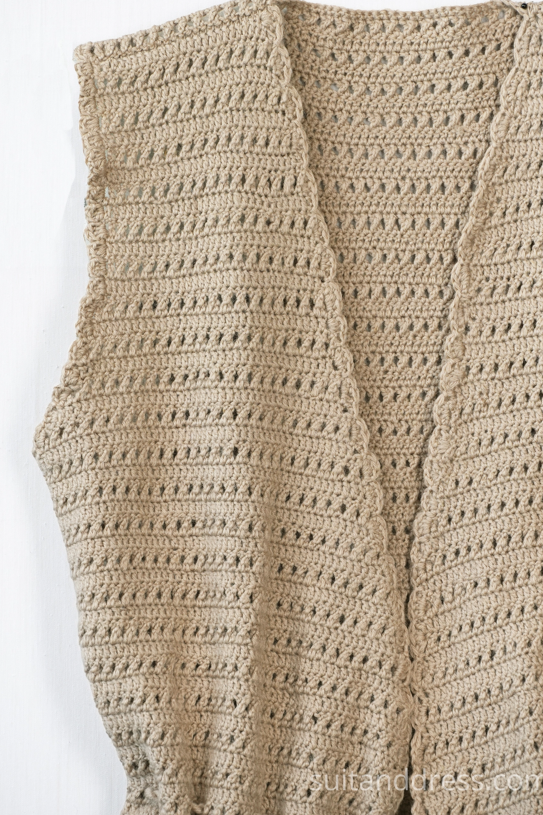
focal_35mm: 209
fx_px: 4728
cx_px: 270
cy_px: 365
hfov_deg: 6.6
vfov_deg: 9.8
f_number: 7.1
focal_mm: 124
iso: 320
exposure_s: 1/50
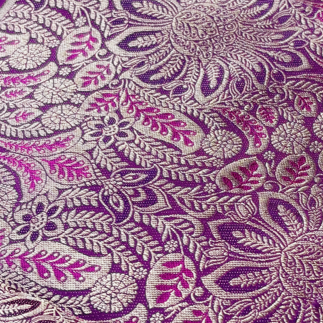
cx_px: 252
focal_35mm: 101
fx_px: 1066
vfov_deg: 17.2
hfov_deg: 17.1
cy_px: 171
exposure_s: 1/395
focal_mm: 5.96
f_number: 1.6
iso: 40
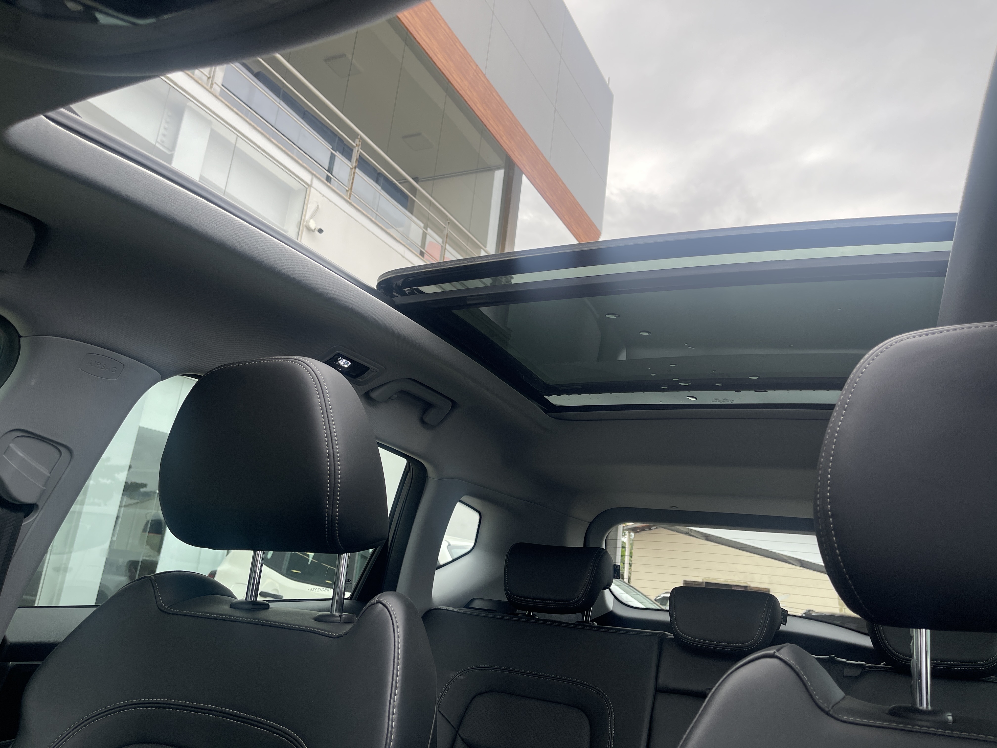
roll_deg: -6.6
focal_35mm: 25
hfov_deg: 69.4
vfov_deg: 54.9
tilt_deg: +15.4
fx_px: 720
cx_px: 498
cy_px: 374
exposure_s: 1/645
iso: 32
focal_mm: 5.1
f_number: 1.6
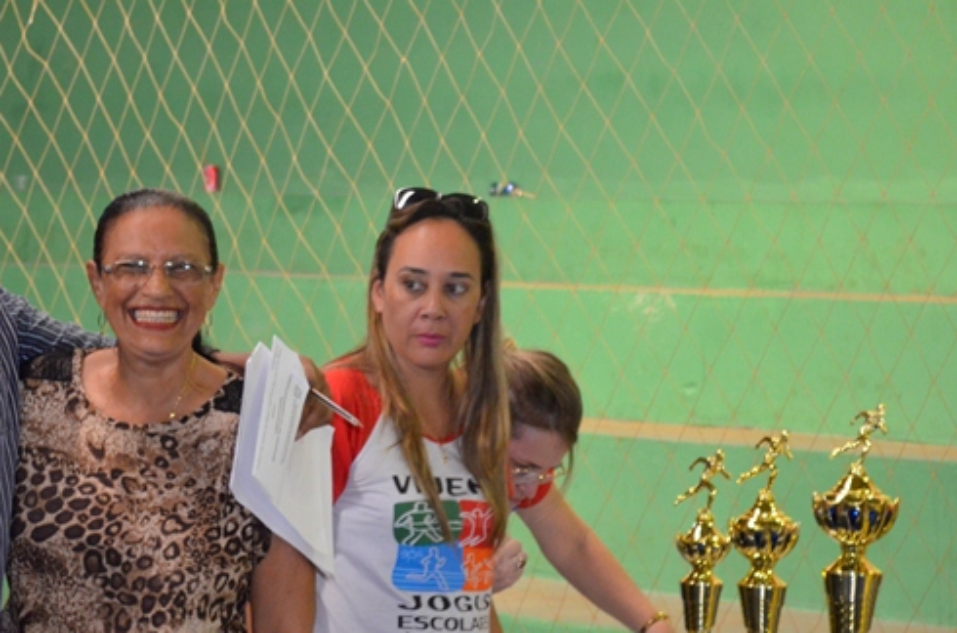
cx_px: 217
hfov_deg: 15.2
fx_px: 3575
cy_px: 268
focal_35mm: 135
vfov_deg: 10.1
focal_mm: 55
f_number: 5.6
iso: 2200
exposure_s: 1/60
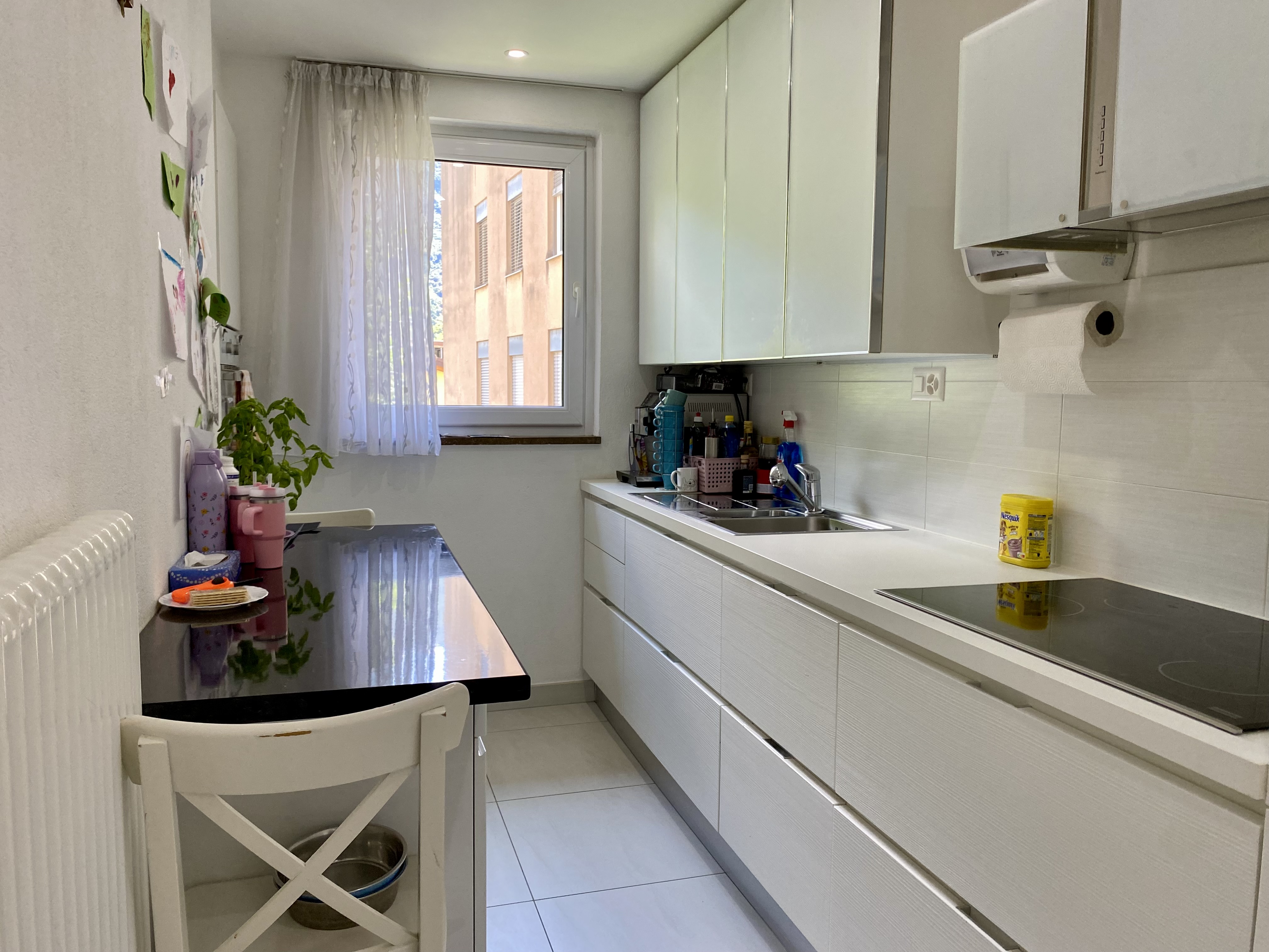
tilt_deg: -5.9
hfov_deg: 67.3
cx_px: 634
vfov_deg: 53.1
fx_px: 953
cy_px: 476
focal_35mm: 26
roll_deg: -1.7
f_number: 1.8
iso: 125
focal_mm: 4.25
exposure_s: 1/112
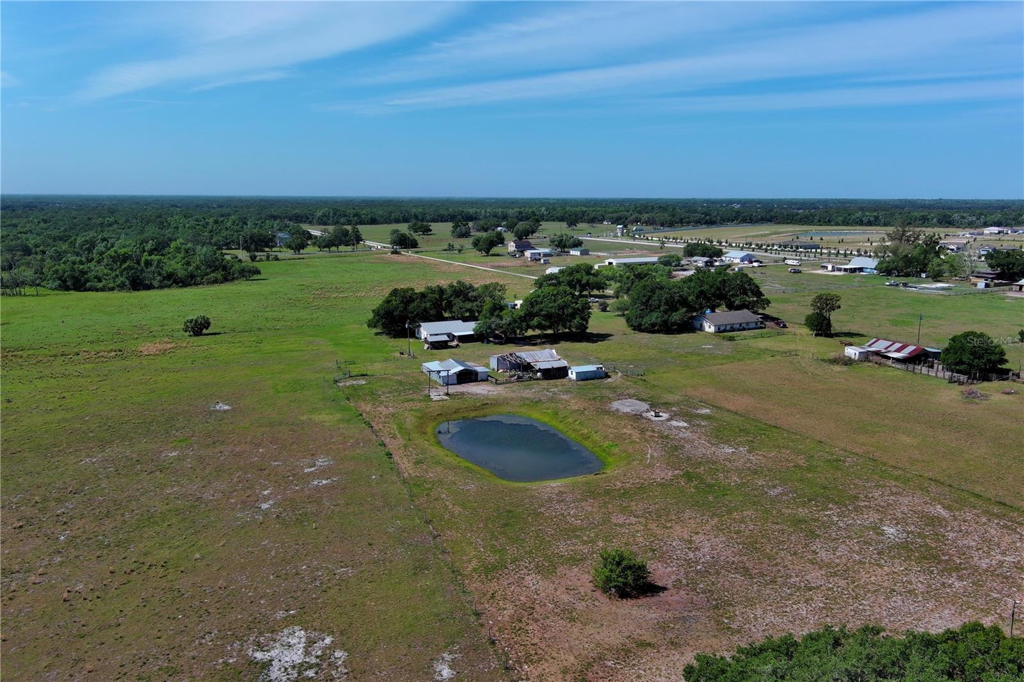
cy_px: 341
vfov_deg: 44.9
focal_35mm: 29
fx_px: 825
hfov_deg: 63.7
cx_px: 512
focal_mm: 10.57
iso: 100
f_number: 9
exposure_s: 1/320
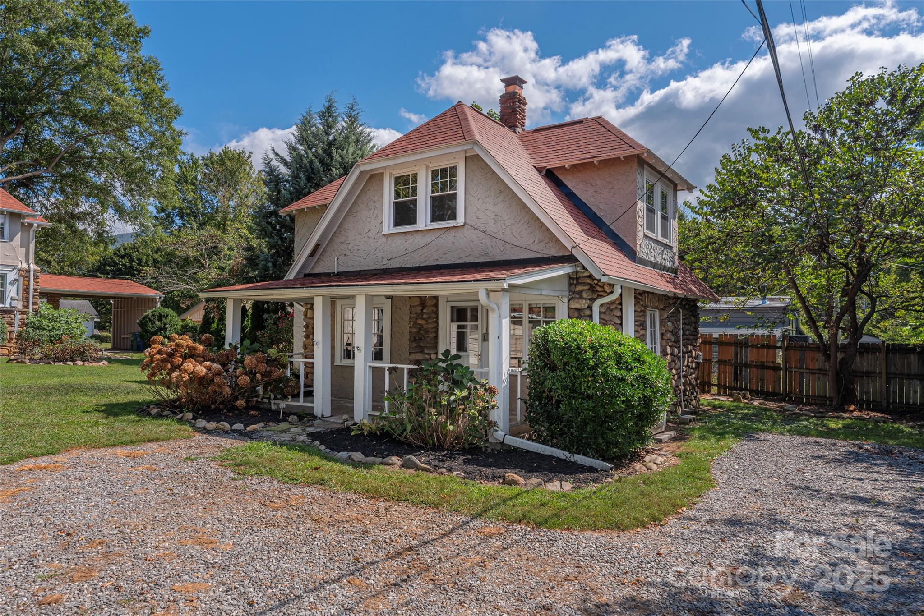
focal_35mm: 24
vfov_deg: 53.1
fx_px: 616
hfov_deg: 73.7
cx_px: 462
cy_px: 308
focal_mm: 24
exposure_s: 1/2000
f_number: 7.1
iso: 320
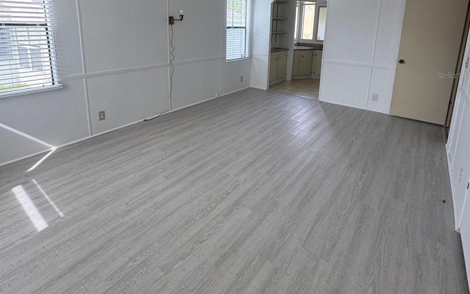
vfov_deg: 56.8
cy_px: 75
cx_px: 237
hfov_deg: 85.1
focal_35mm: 20
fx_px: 256
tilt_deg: -9.9
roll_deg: -0.2
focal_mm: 2.22
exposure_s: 1/99
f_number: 2.2
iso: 100
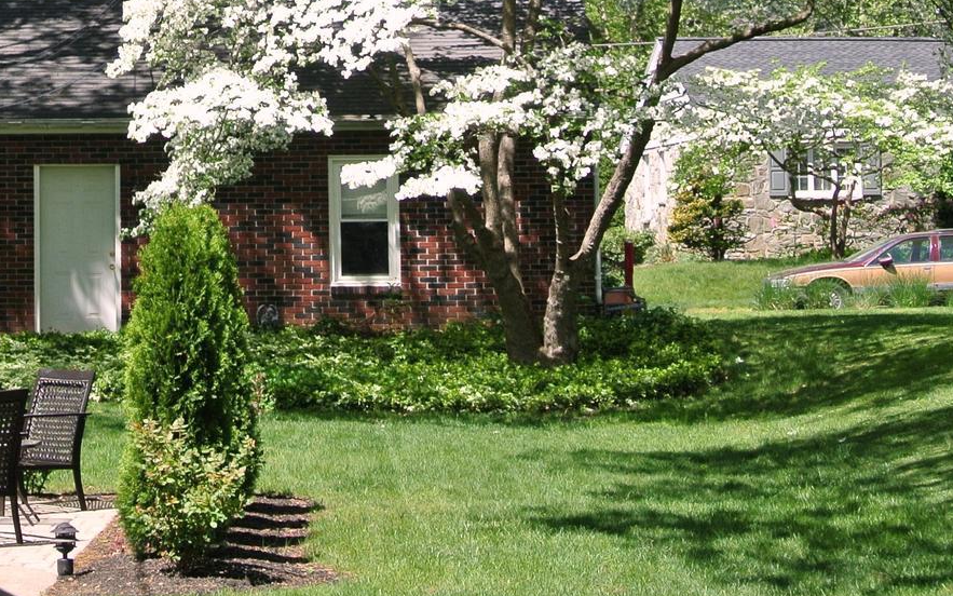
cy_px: -18
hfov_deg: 17.7
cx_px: 119
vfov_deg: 11.2
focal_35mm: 116
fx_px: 3013
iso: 100
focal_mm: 18.2
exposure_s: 1/400
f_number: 4.5
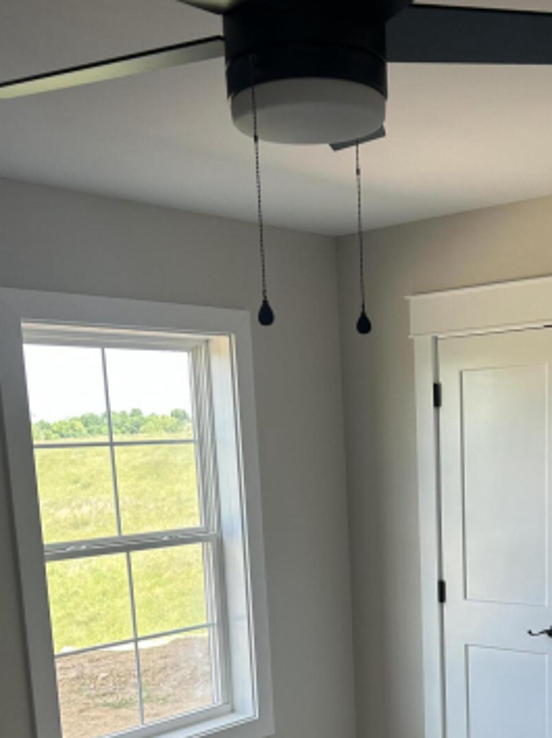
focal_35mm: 49
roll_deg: +1.9
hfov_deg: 29.3
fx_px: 1043
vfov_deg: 36.8
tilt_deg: -11.8
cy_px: 645
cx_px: 396
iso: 40
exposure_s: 1/157
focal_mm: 5.7
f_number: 1.5
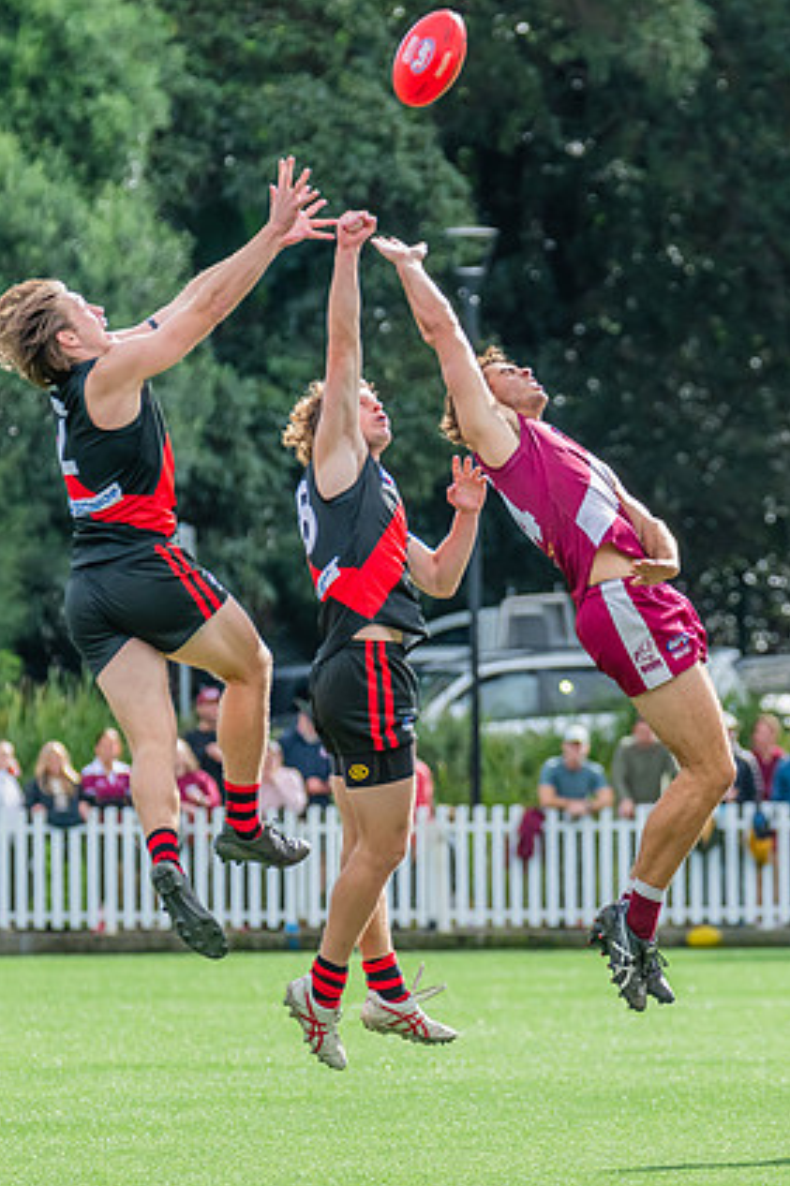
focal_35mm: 483
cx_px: 643
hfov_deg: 2.8
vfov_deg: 4.3
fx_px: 15911
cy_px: 643
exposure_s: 1/1250
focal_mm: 270
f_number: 6.3
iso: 800
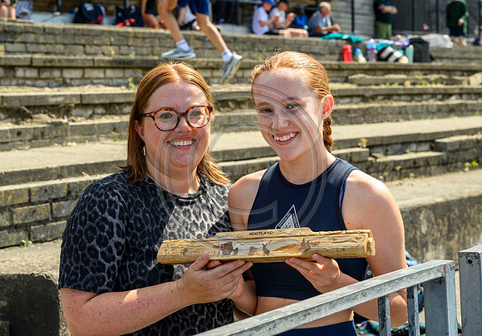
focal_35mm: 78
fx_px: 1054
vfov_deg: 18.1
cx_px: 211
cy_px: 155
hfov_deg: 25.7
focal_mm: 70
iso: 200
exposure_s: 1/250
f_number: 8
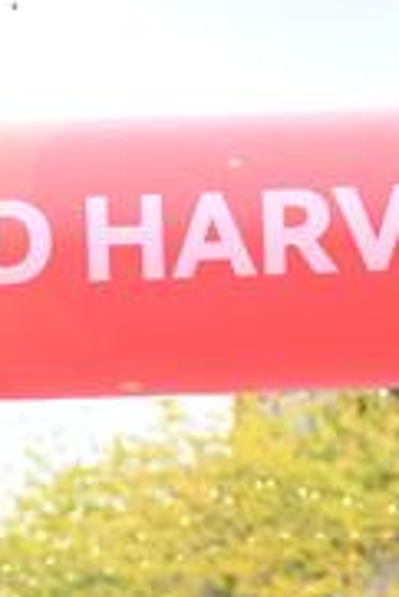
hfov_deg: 6.4
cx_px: 45
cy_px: 838
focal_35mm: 213
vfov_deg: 9.4
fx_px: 3534
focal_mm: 70
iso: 1600
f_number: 2.8
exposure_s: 1/800
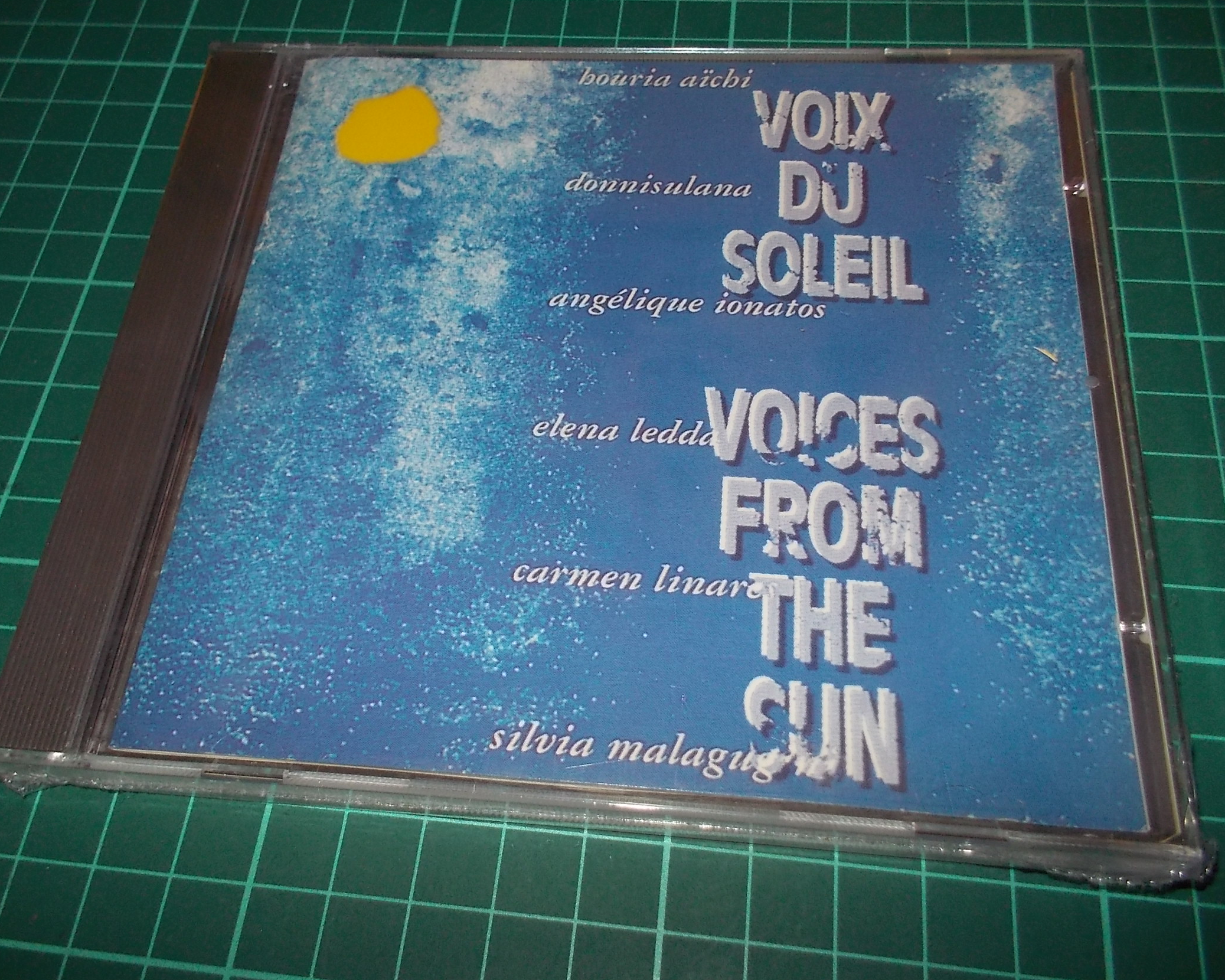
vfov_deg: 47.1
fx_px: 1124
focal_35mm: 31
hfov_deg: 57.1
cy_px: 499
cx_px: 560
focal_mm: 4.1
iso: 200
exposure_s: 1/30
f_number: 3.3
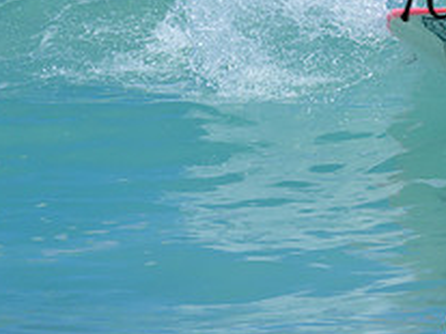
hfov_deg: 0.7
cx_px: 380
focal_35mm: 2968
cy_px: 56
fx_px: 38218
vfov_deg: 0.5
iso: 280
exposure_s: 1/2500
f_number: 6.3
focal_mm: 800
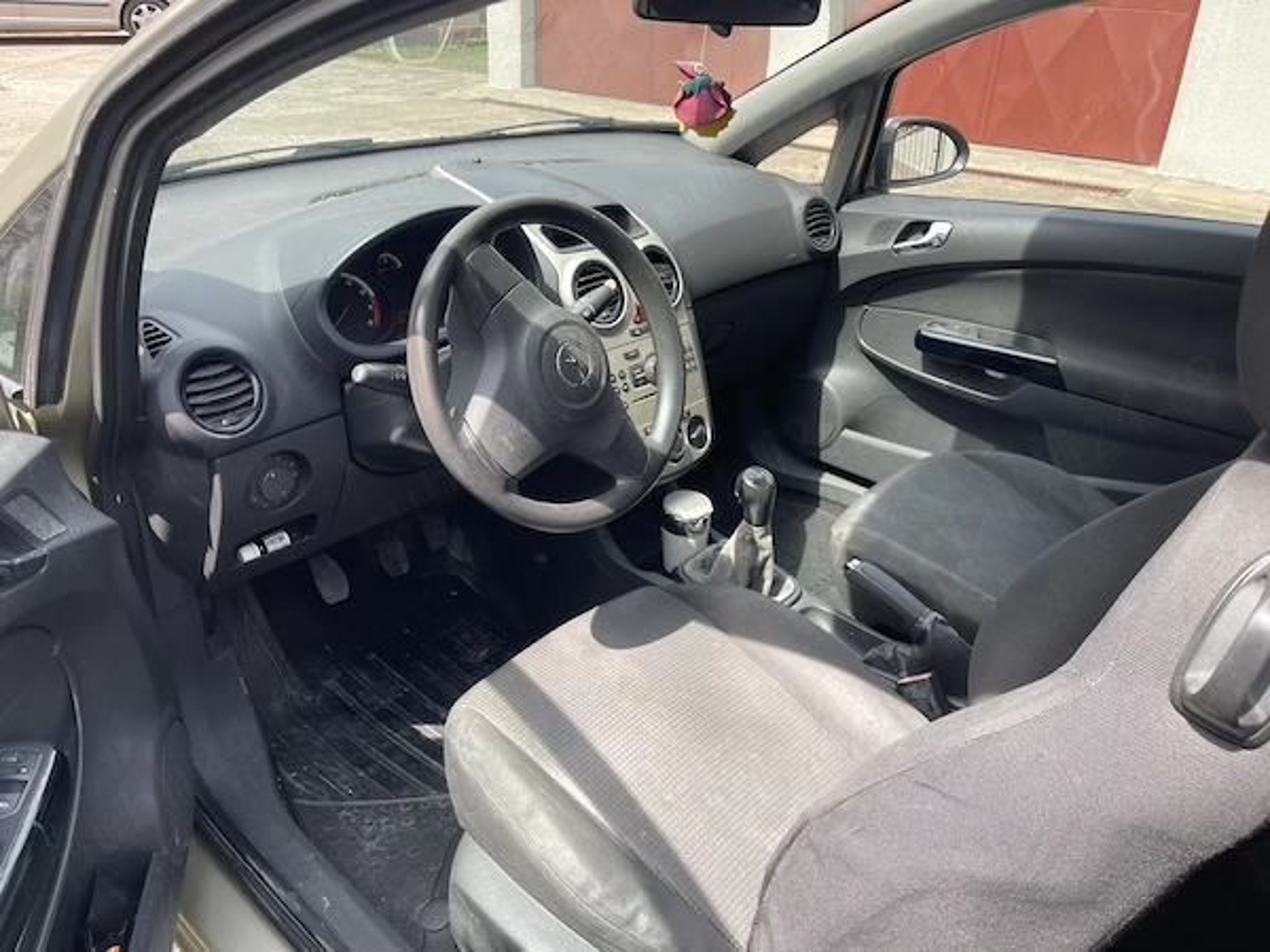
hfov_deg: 69.4
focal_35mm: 25
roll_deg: -2.1
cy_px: 476
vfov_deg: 54.9
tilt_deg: -26.6
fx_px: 917
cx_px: 635
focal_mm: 5.1
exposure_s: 1/430
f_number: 1.6
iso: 32
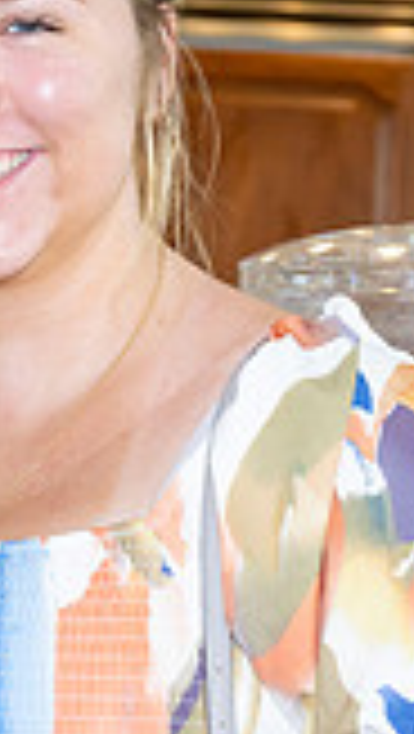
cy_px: 362
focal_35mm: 209
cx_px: -230
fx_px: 4068
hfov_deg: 5.8
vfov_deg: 10.3
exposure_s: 1/100
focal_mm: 56
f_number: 5.6
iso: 800
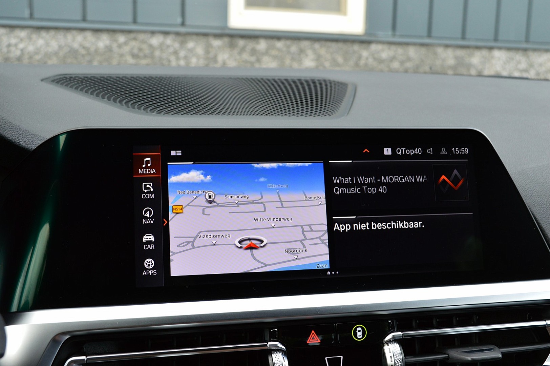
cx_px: 275
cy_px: 183
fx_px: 664
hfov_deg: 45.0
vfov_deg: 30.8
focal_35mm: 44
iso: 400
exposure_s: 1/60
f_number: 8
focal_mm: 29
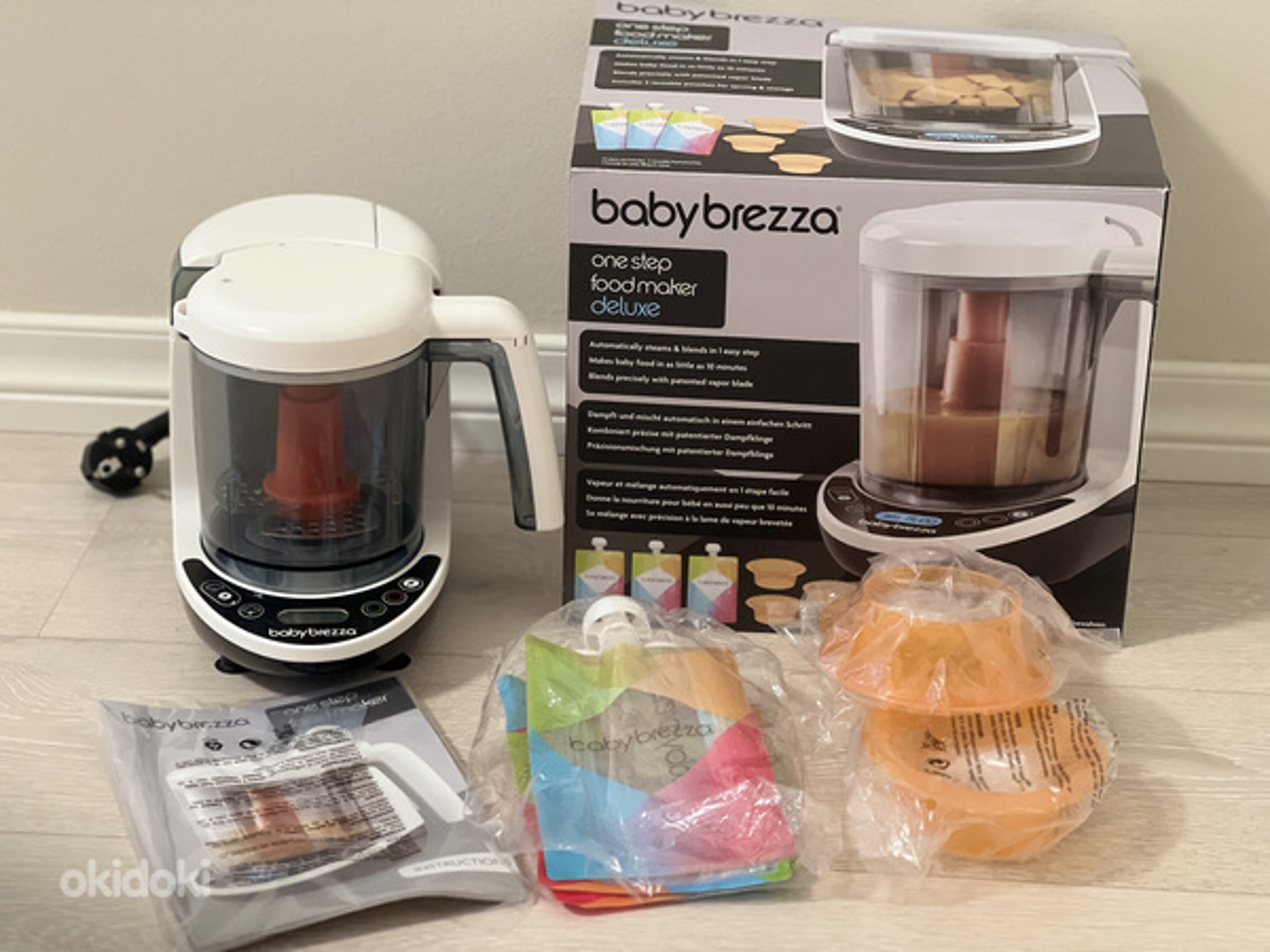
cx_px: 635
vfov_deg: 19.1
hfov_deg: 25.3
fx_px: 2825
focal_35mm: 77
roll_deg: -1.4
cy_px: 476
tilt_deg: -21.7
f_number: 2.8
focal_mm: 9
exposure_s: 1/31
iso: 400
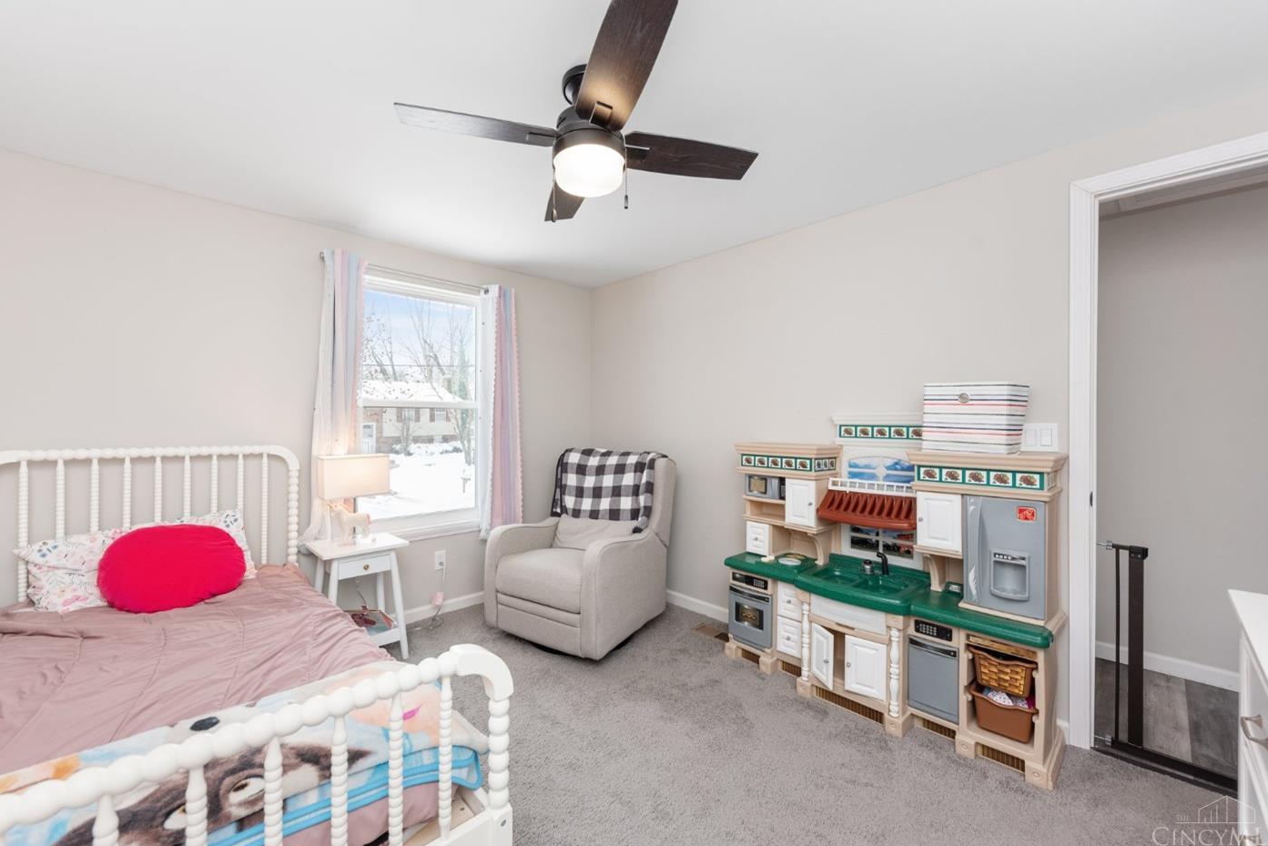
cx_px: 609
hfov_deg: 104.2
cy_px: 413
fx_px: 493
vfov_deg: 81.2
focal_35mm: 14
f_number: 5.6
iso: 500
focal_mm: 13
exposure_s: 1/160
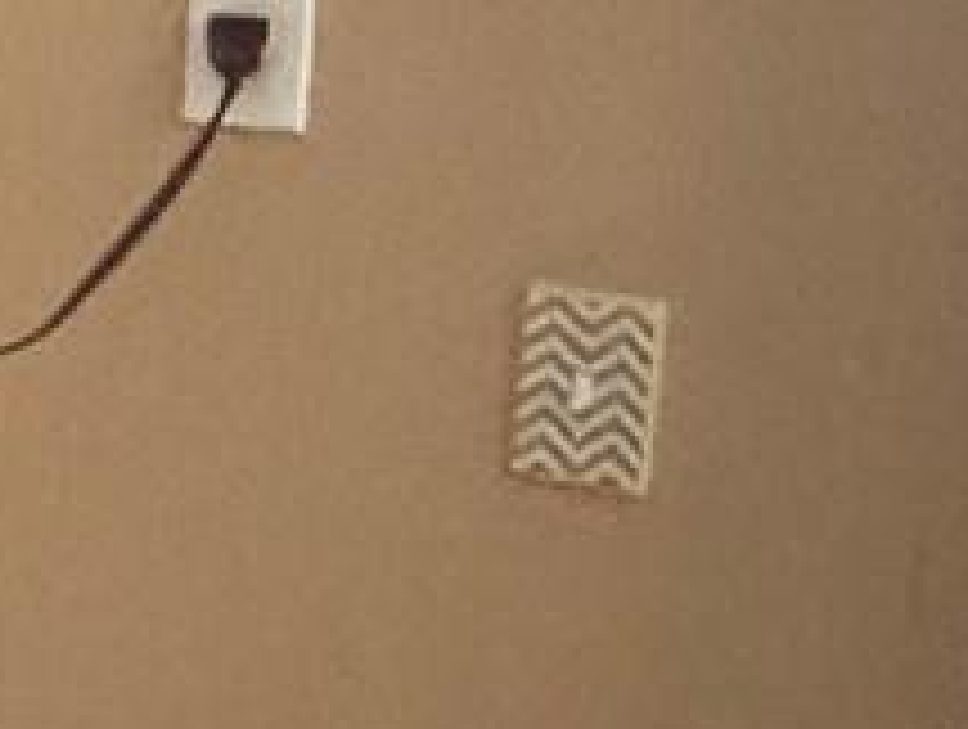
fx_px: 2913
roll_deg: -0.7
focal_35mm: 104
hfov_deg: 14.3
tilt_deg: -8.4
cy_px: 144
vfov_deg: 14.2
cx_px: -1184
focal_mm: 2.22
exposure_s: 1/40
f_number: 2.2
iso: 1600
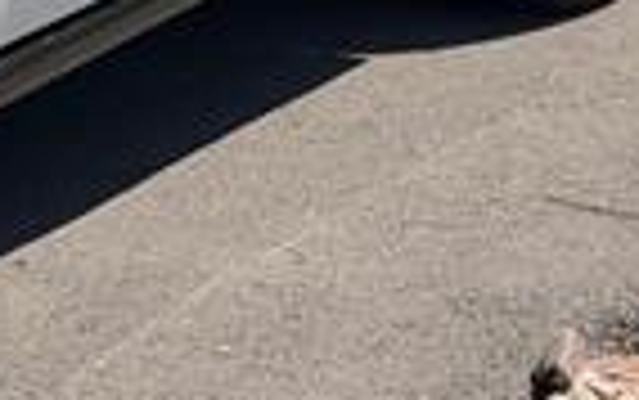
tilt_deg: -6.5
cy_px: -288
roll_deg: -0.6
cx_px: -562
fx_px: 3991
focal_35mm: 229
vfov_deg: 5.7
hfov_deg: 8.7
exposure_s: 1/6024
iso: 64
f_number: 1.78
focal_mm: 6.76
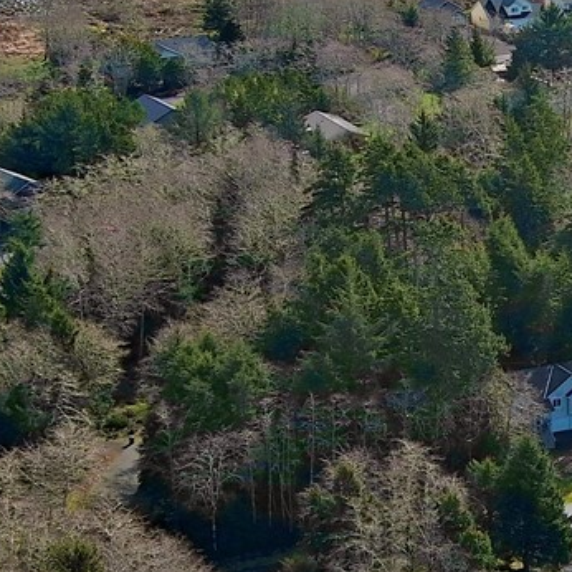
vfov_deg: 14.4
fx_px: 2262
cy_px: 335
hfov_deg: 14.2
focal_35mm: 121
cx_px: 558
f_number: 2.8
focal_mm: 10.57
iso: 100
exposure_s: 1/1441
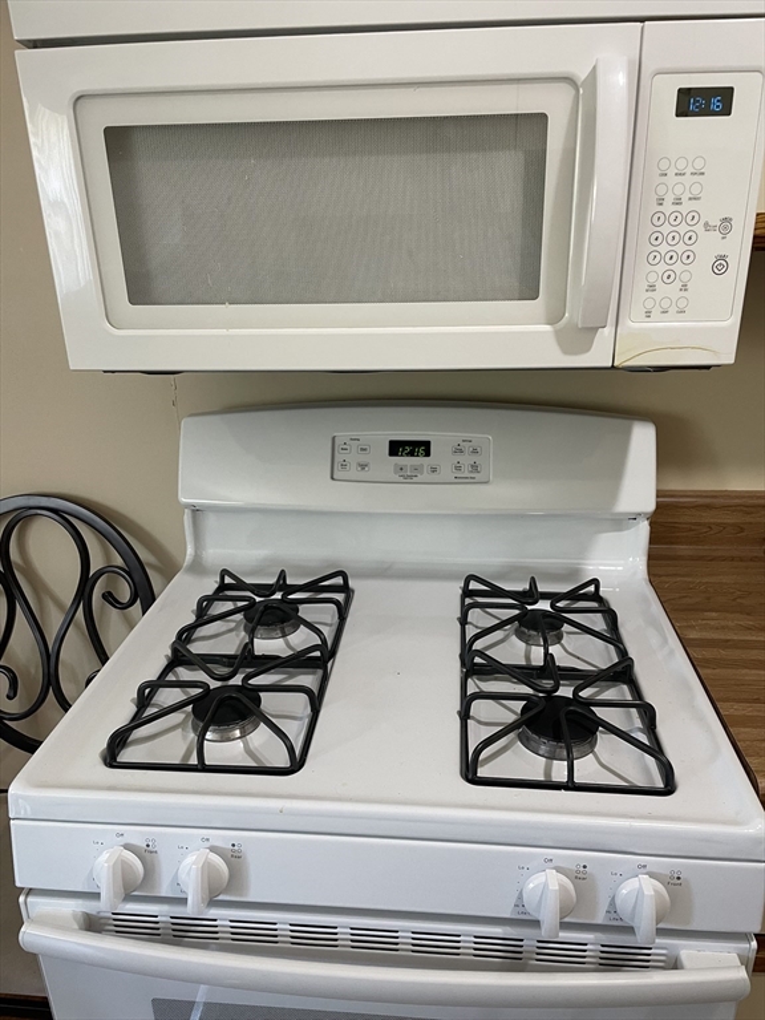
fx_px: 766
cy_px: 510
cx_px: 382
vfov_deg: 67.3
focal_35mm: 26
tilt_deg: -19.3
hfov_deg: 53.1
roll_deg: +2.0
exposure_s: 1/60
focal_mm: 4.2
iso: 160
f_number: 1.6
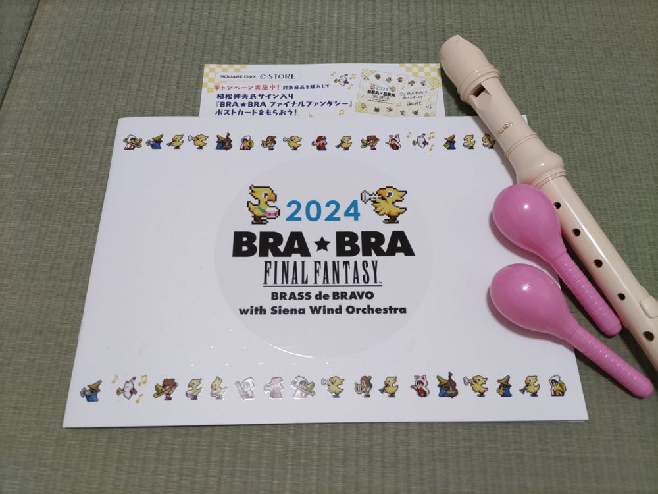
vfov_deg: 53.1
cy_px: 247
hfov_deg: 67.3
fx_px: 494
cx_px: 329
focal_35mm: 26
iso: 432
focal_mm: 4.8
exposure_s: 1/50
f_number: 1.79
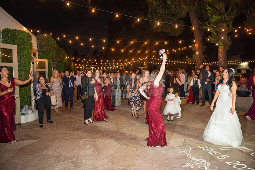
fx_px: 170
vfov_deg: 53.2
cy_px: 85
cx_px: 128
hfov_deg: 73.7
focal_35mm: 24
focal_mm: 24
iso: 1250
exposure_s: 1/125
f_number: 2.8
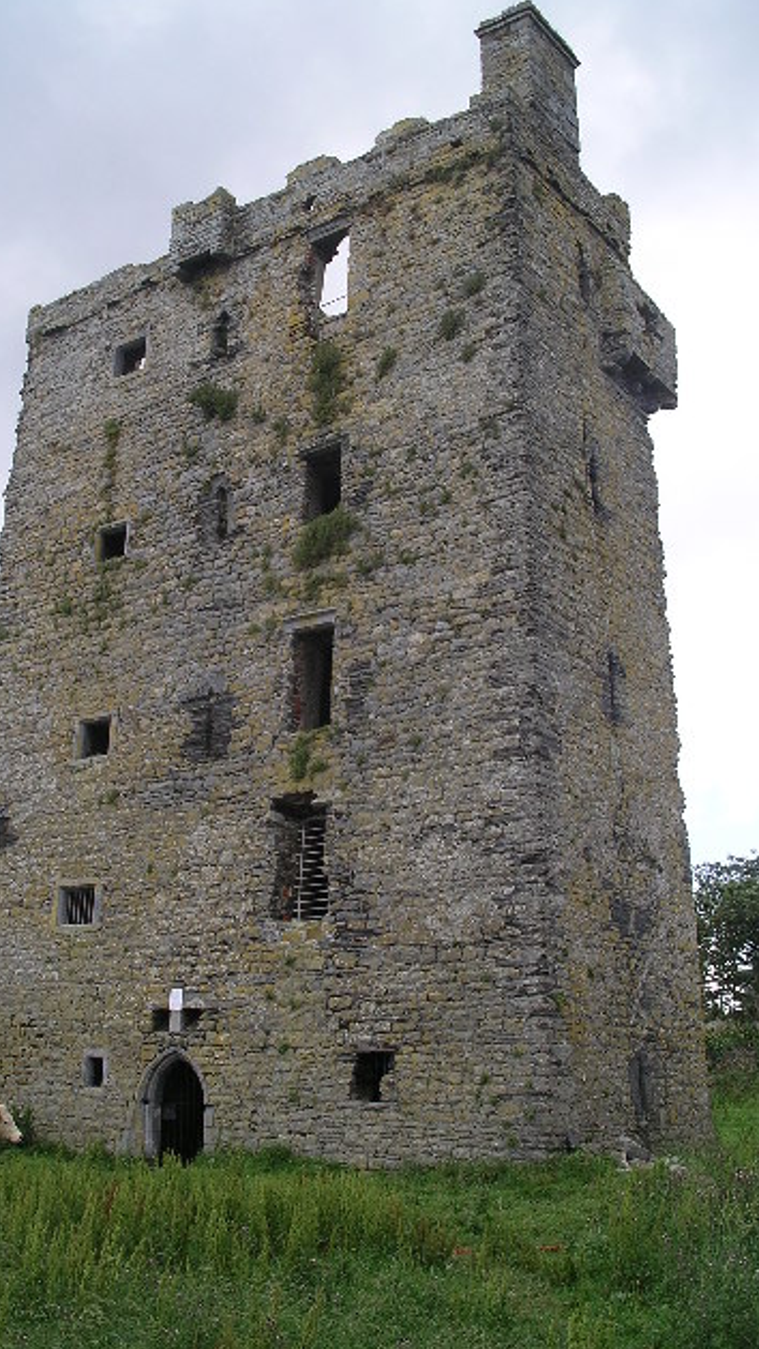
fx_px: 1466
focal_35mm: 41
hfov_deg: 29.0
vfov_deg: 49.4
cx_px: 334
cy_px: 676
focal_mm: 7.8
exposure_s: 1/344
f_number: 4
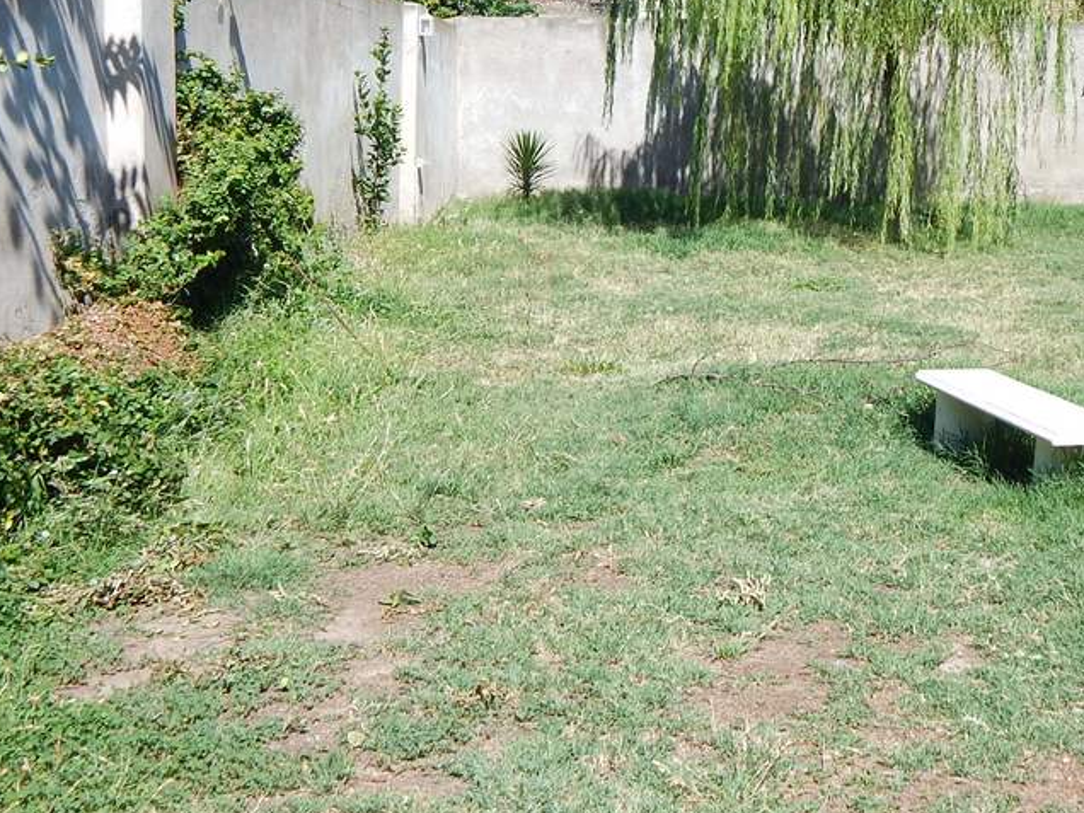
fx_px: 1503
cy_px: 198
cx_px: 784
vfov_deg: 29.8
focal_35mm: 48
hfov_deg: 38.8
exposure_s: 1/1000
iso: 125
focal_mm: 5.6
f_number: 3.2
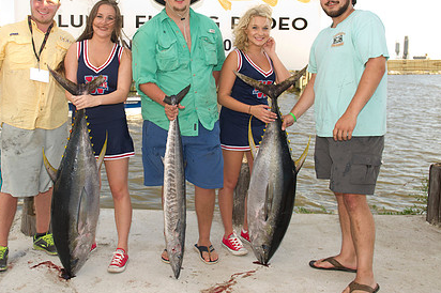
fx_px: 465
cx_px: 183
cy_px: 105
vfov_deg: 34.8
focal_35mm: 38
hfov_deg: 50.5
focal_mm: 27
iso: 125
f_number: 5
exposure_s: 1/200
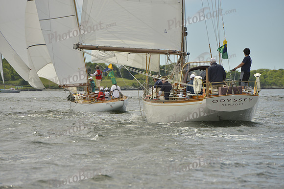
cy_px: 94
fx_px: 1578
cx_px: 142
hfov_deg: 10.3
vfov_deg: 6.9
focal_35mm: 200
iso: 280
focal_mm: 200
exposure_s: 1/1600
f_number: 8
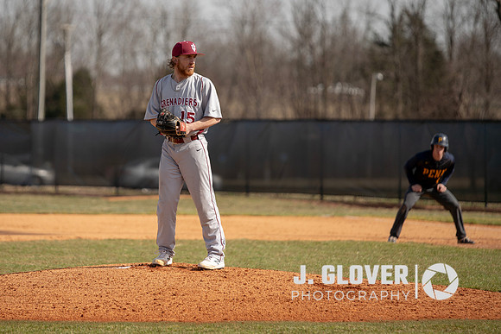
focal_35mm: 257
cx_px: 184
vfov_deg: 5.4
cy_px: 133
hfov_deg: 8.0
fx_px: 3574
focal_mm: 177
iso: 100
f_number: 2.8
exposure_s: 1/1250
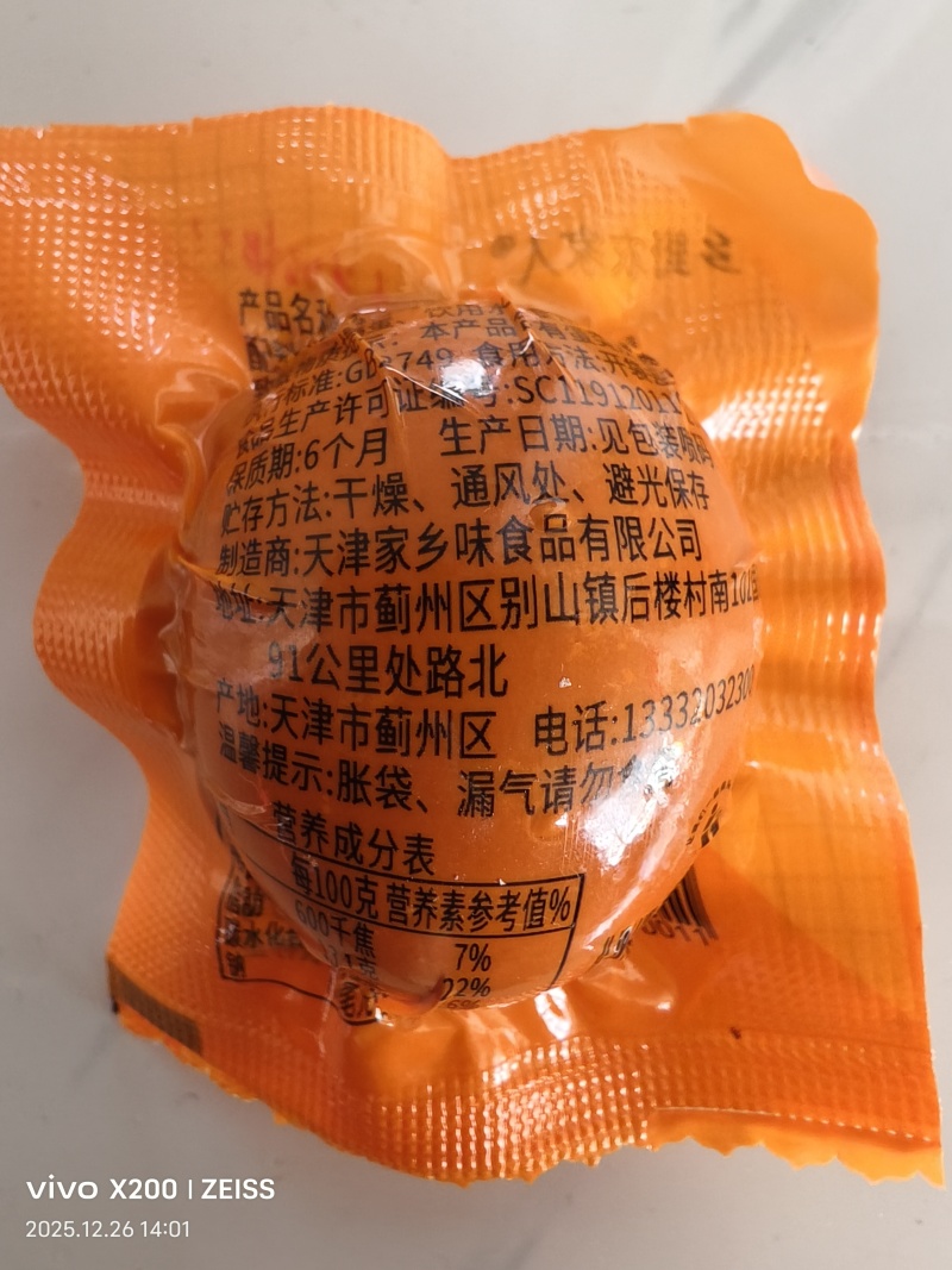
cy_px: 635
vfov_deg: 69.4
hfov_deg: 54.9
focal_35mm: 25
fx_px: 917
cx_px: 476
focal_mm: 2.32
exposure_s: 1/50
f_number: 2
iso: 1053
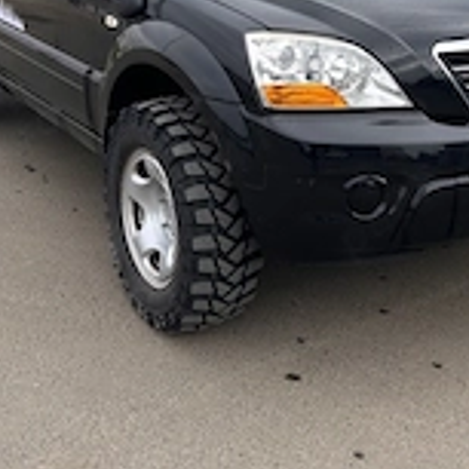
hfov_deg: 28.6
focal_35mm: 60
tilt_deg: -8.0
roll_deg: +0.0
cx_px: 261
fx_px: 920
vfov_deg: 26.7
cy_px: -21
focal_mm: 5.7
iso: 50
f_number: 1.5
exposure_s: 1/2299
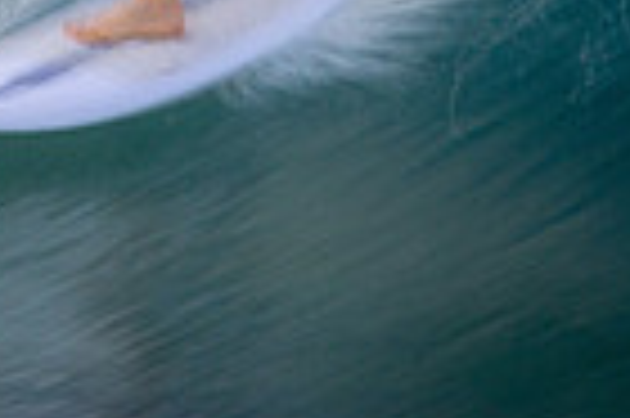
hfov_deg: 0.7
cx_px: -94
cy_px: -155
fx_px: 54501
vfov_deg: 0.4
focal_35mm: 3118
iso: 100
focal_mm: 500
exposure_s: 1/15
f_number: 16
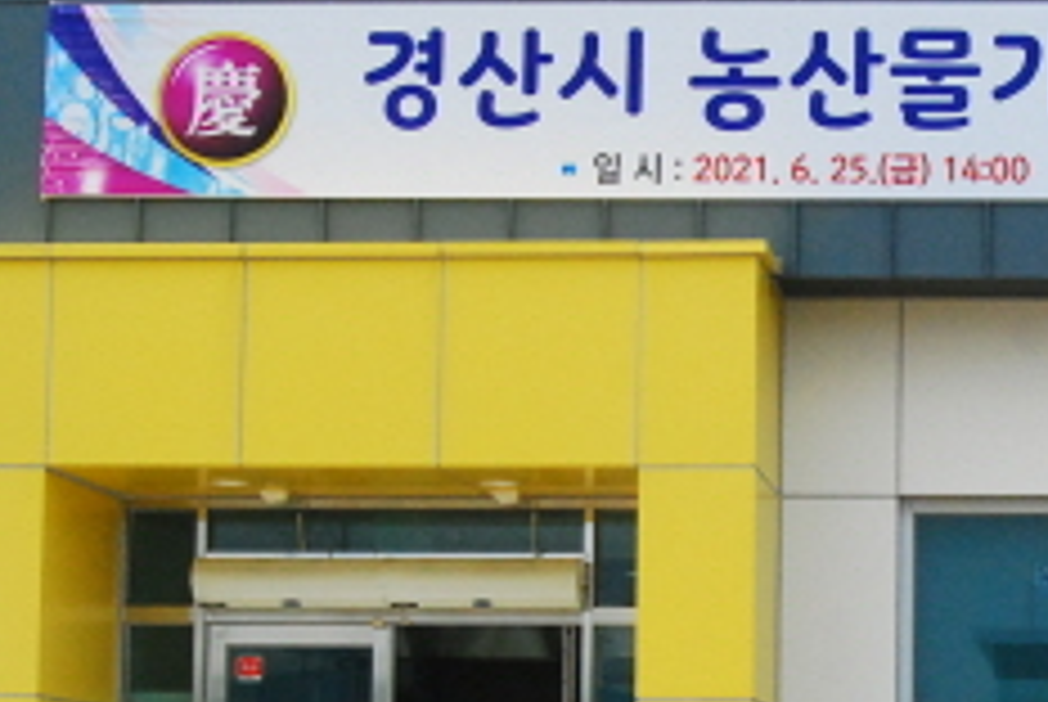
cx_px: 1061
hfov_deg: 18.4
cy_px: 614
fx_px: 3148
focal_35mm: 108
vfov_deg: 12.6
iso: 1250
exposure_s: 1/1000
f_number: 11
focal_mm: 24
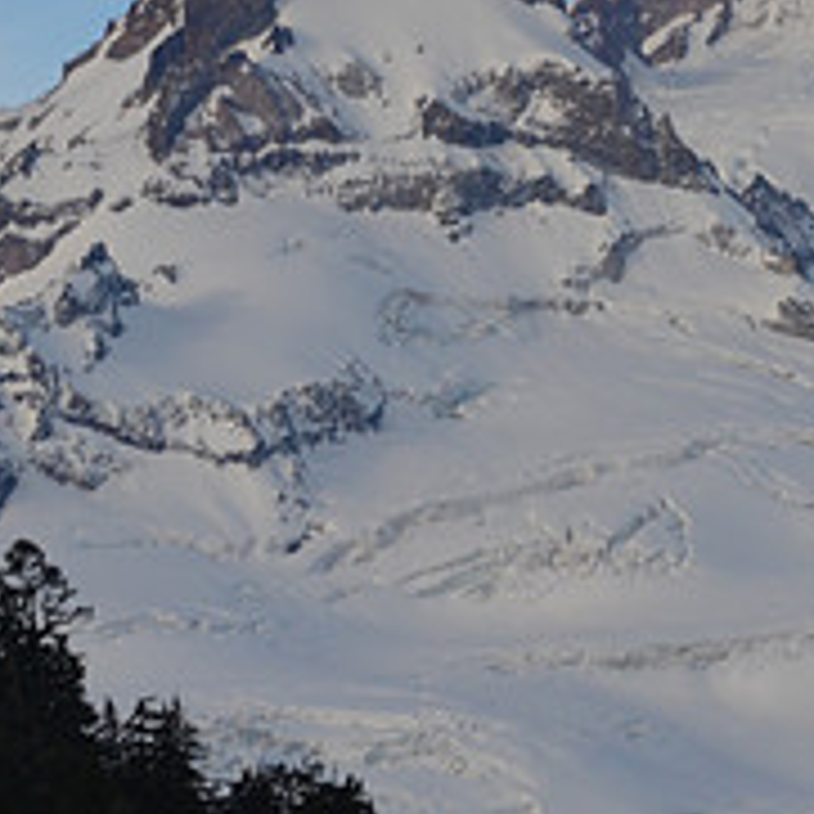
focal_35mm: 796
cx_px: 742
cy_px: 94
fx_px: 21187
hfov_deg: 2.2
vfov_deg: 2.2
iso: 400
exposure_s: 1/1600
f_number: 6.3
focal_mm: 195
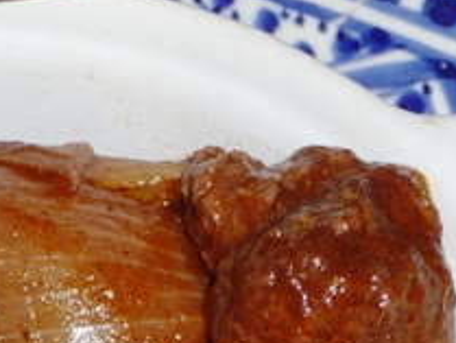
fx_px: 3387
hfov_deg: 7.7
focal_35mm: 257
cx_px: -46
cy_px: 513
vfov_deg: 5.7
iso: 100
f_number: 4.7
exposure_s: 1/40
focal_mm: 14.2
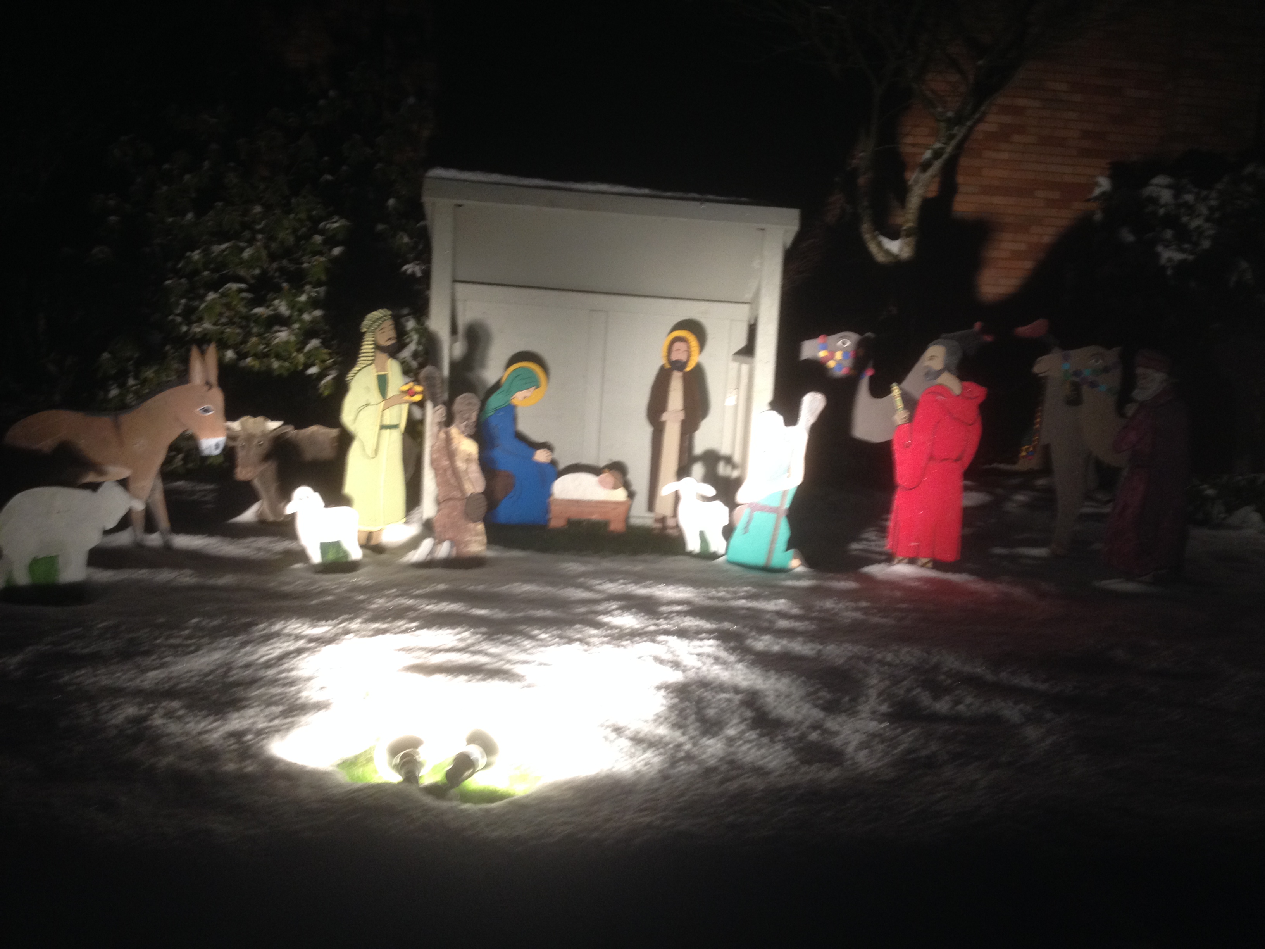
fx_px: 1279
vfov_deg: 40.7
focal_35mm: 35
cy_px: 474
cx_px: 632
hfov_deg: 52.6
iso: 160
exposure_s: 1/20
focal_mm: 4.28
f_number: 2.4
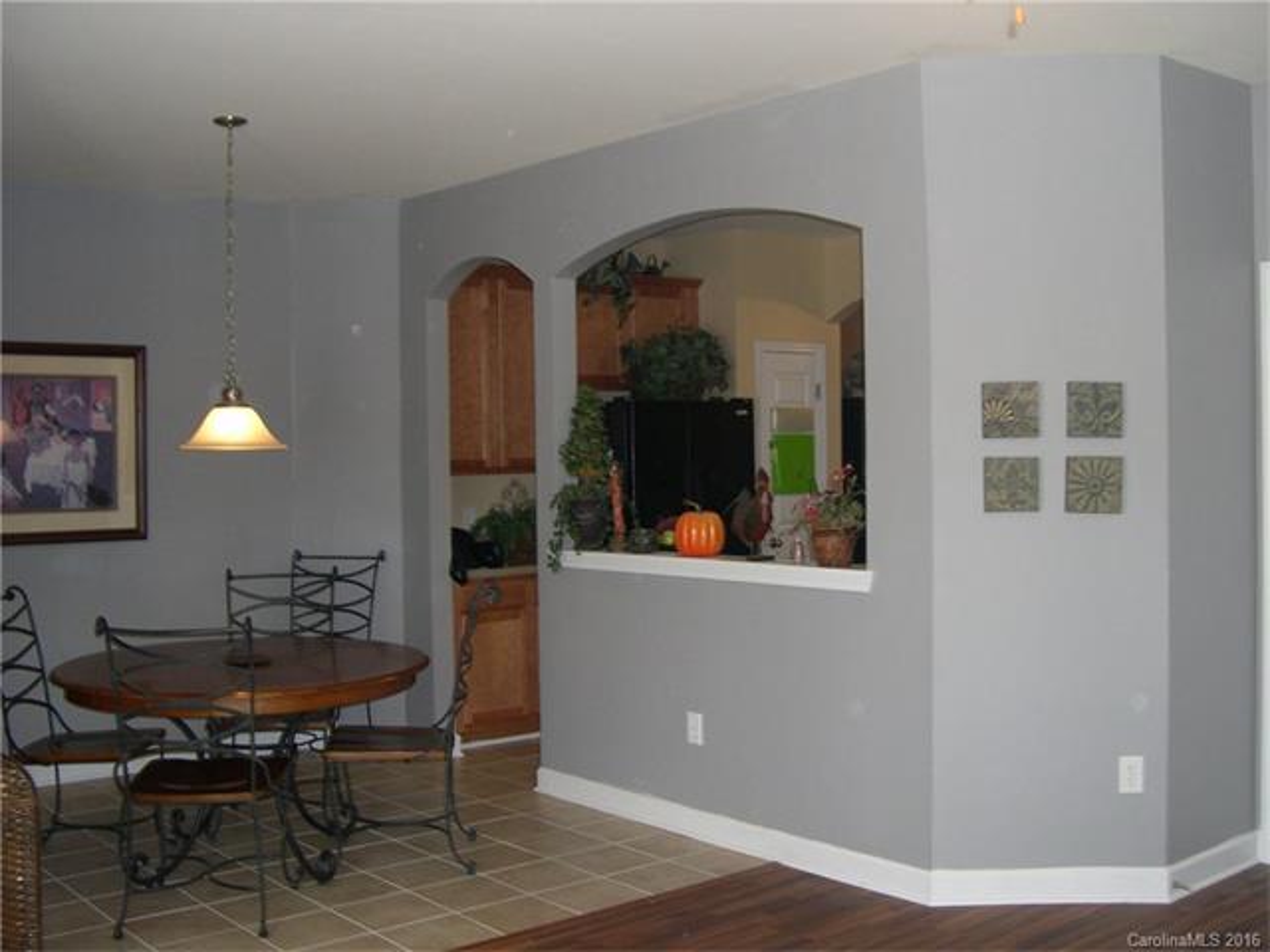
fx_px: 1394
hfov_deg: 49.0
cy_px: 476
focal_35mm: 38
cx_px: 635
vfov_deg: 37.7
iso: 201
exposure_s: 1/60
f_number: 2.8
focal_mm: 8
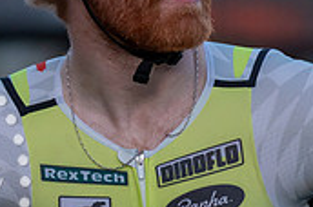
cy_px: 92
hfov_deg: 4.2
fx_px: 4252
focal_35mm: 490
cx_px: 142
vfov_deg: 2.8
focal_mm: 145
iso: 2500
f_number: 2.8
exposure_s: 1/800
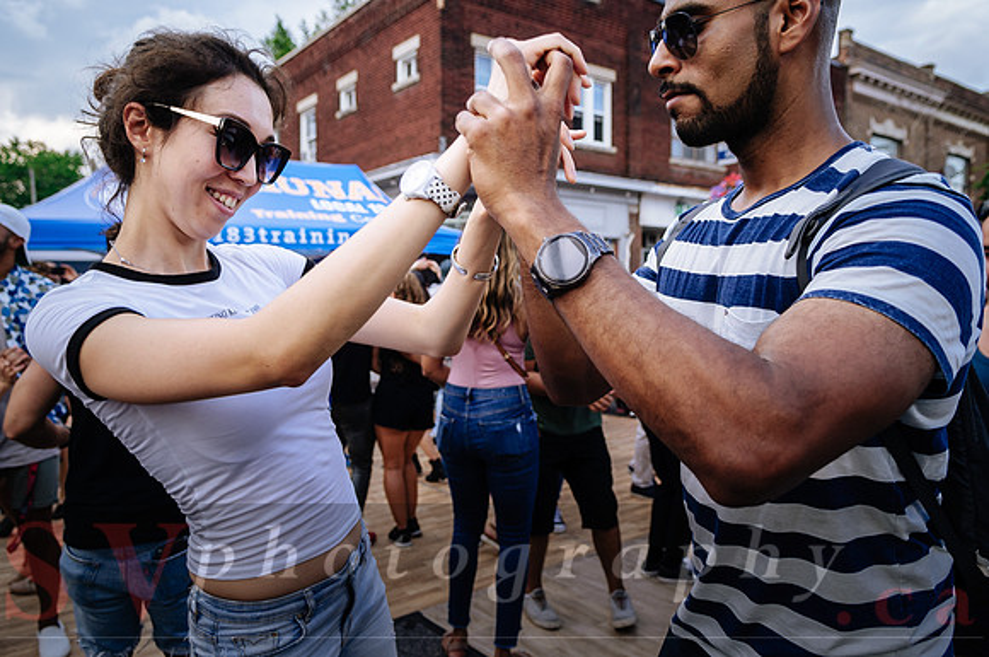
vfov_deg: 50.3
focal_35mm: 26
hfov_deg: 70.5
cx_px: 494
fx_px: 700
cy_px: 328
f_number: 3.5
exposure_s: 1/320
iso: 100
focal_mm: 17
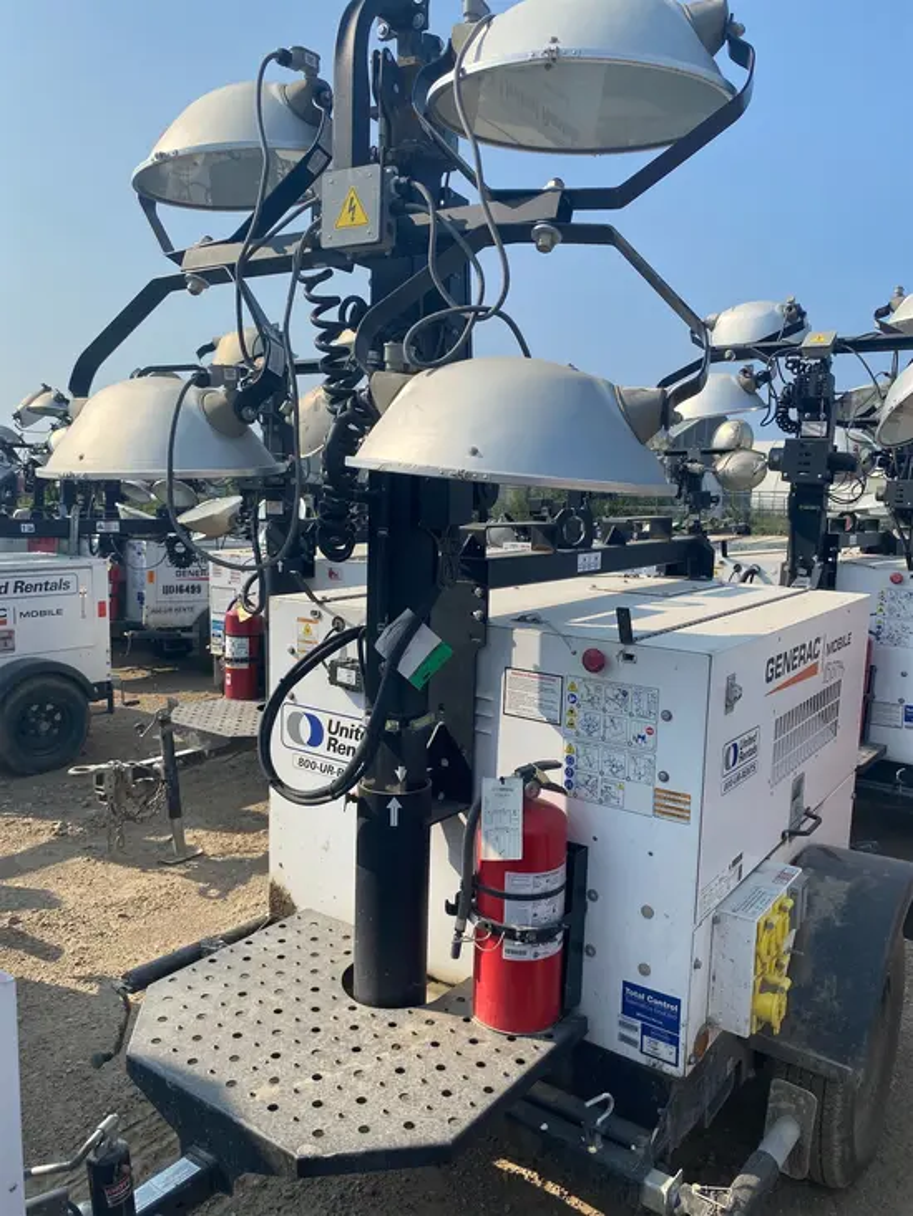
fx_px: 914
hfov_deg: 53.1
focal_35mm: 26
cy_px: 608
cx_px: 456
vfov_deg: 67.3
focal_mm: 4.25
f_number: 1.8
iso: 32
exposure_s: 1/2755
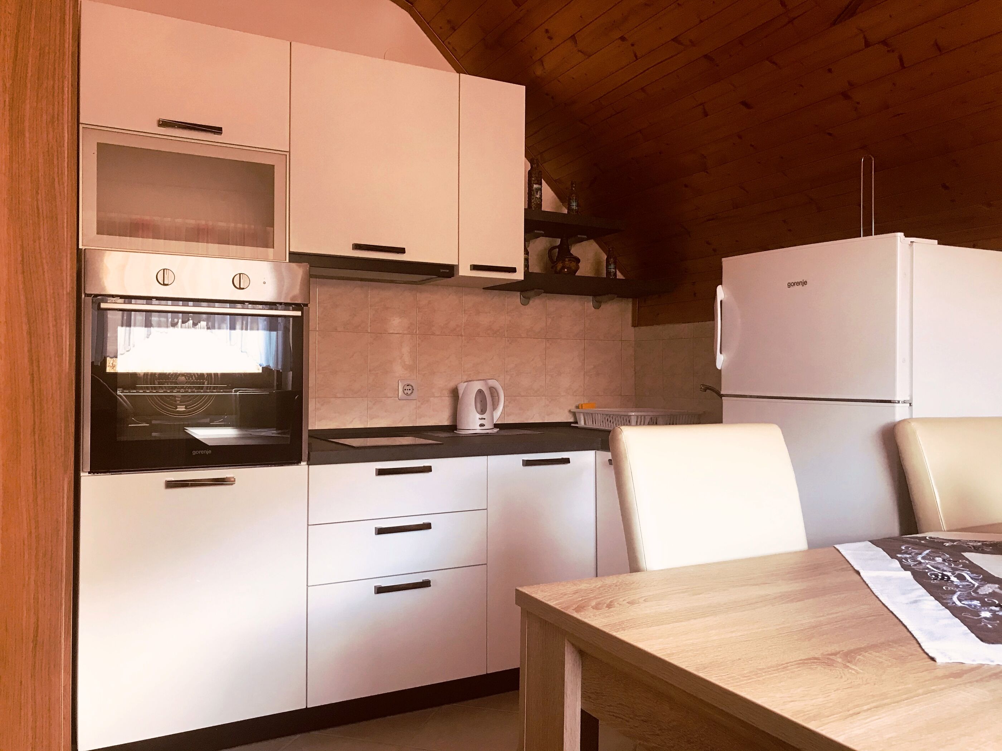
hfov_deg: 63.4
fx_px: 810
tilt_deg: +1.7
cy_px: 376
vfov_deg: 49.7
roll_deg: -0.5
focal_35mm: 28
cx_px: 501
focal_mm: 3.99
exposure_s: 1/17
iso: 40
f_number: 1.8
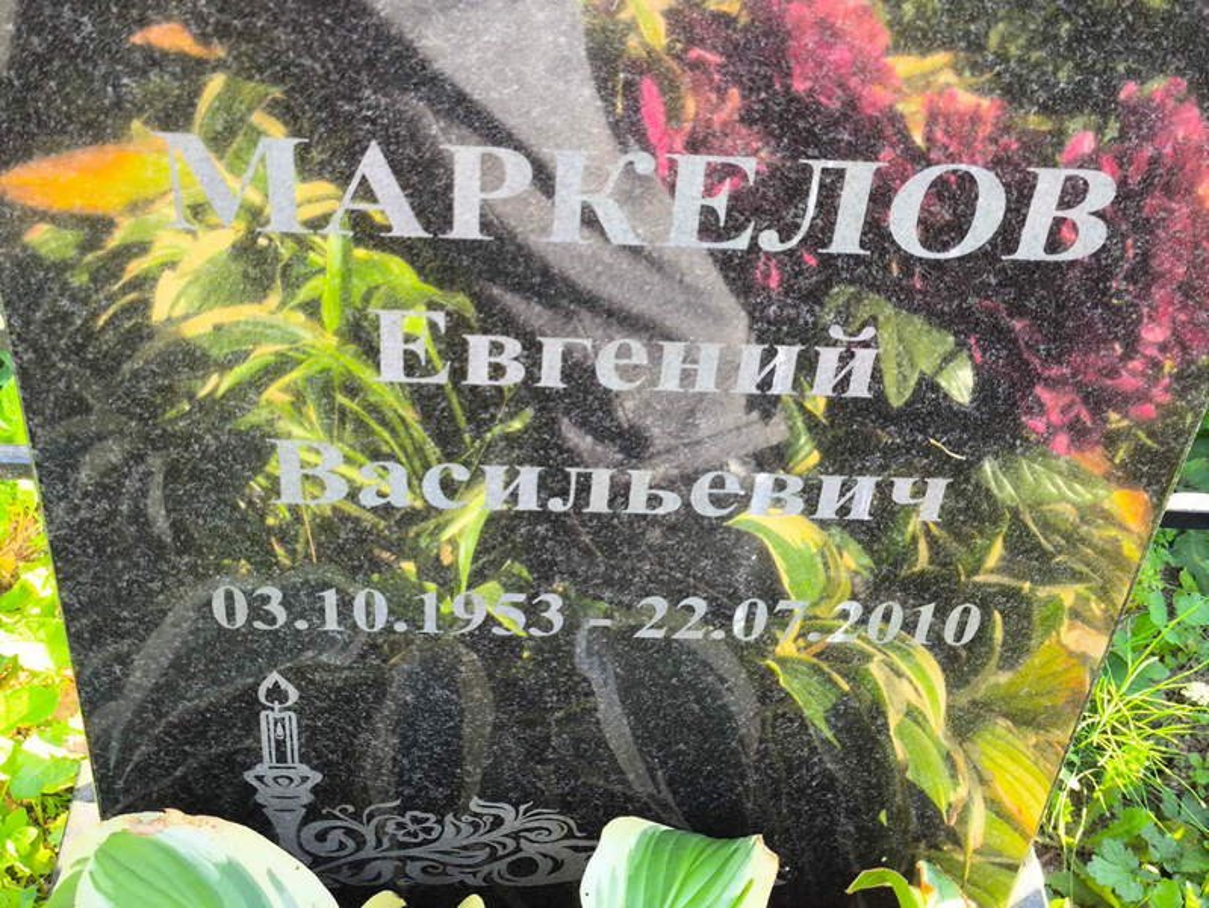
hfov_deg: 38.2
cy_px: 454
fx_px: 1747
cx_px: 604
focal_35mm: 50
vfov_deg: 29.1
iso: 50
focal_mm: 4.71
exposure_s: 1/100
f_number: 1.7
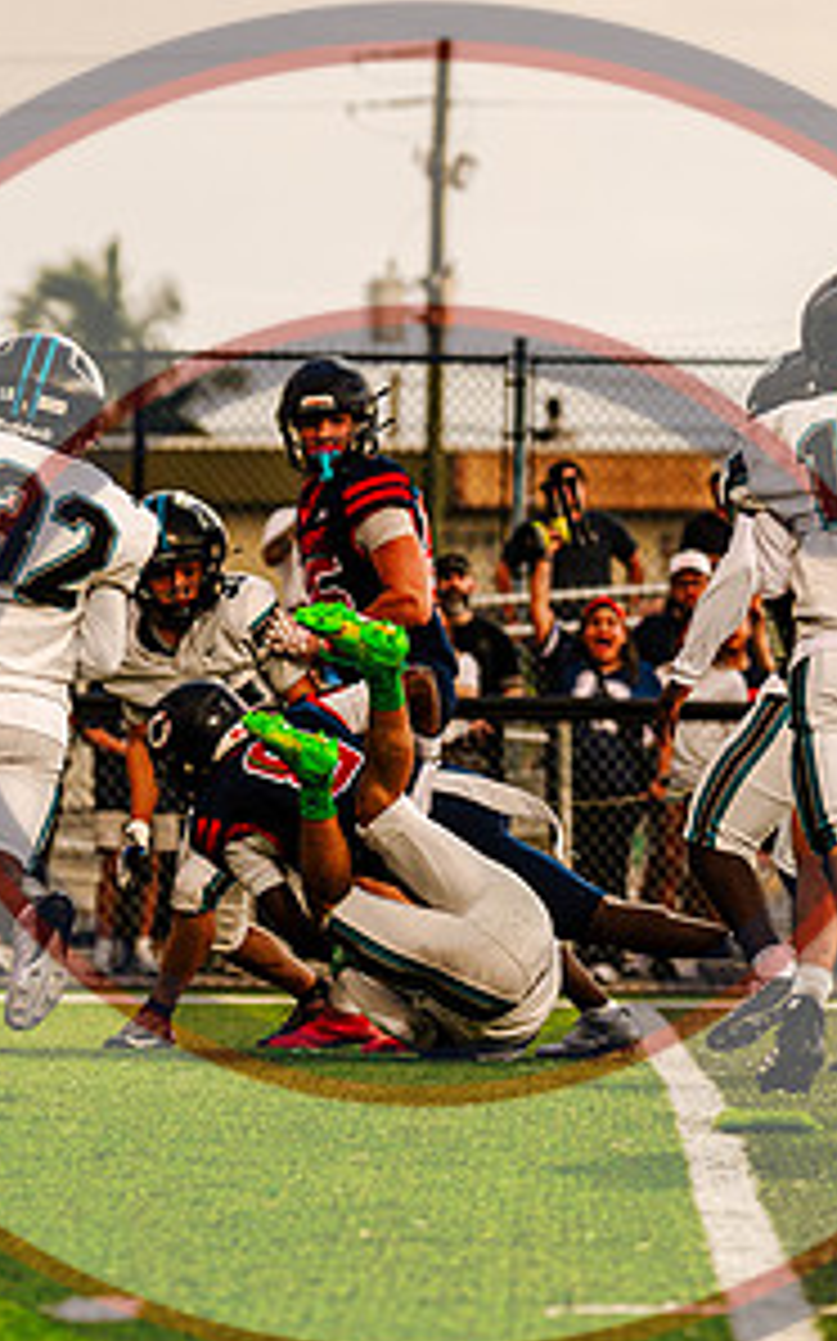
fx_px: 13773
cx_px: 495
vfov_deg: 5.6
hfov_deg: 3.5
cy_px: 675
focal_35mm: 377
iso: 1250
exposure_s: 1/1000
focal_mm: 116
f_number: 2.8
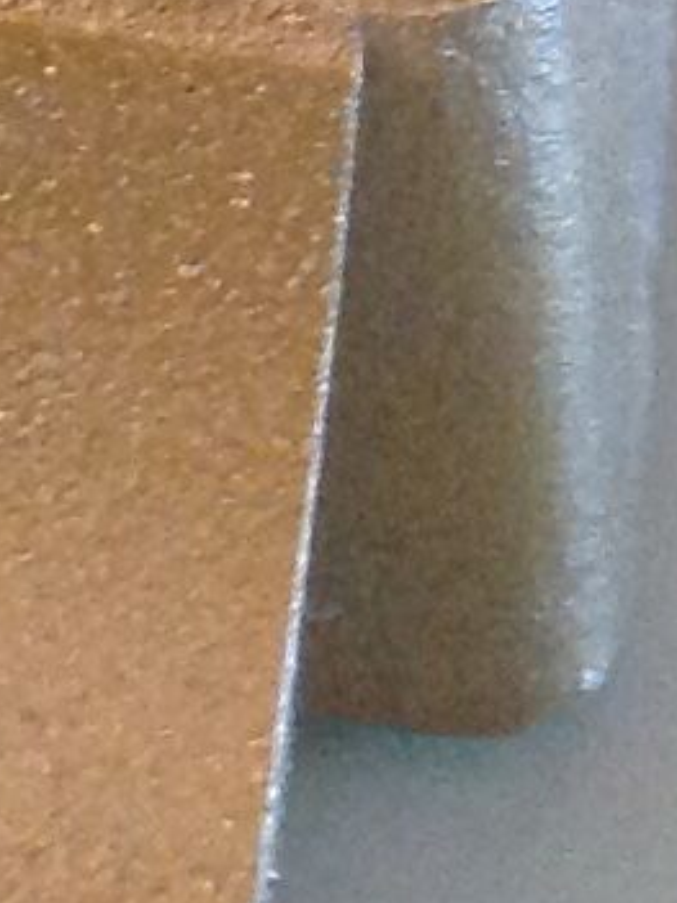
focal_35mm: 258
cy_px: -736
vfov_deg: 7.4
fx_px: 6732
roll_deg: +3.2
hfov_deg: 5.4
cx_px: -1277
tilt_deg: -37.0
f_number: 2.4
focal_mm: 4.28
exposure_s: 1/17
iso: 320
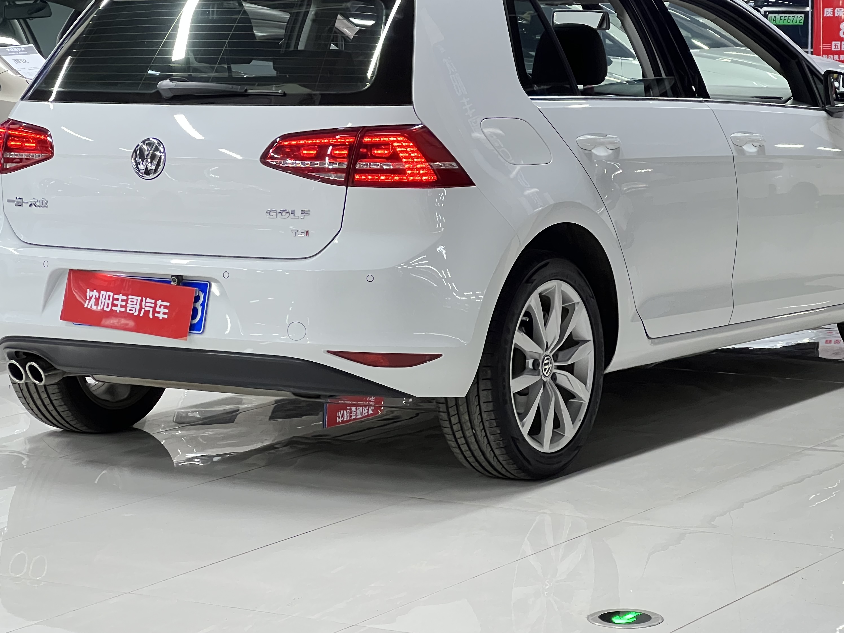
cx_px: 452
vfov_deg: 14.2
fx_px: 2536
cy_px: 218
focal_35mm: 104
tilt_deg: -5.2
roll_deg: +0.4
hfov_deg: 18.9
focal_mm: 9
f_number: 2.8
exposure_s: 1/50
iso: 500
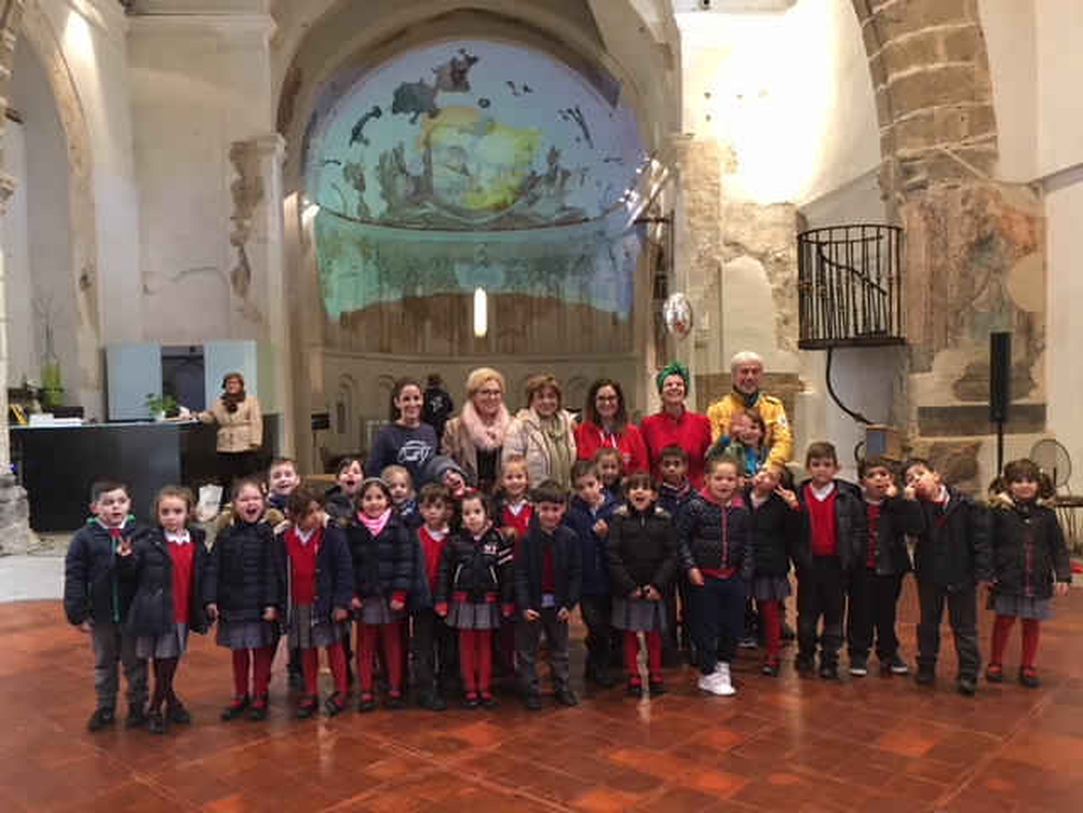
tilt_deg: +1.2
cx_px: 542
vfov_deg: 48.2
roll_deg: +1.6
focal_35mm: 29
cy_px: 406
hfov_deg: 61.7
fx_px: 907
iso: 200
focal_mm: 4.15
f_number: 2.2
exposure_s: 1/20
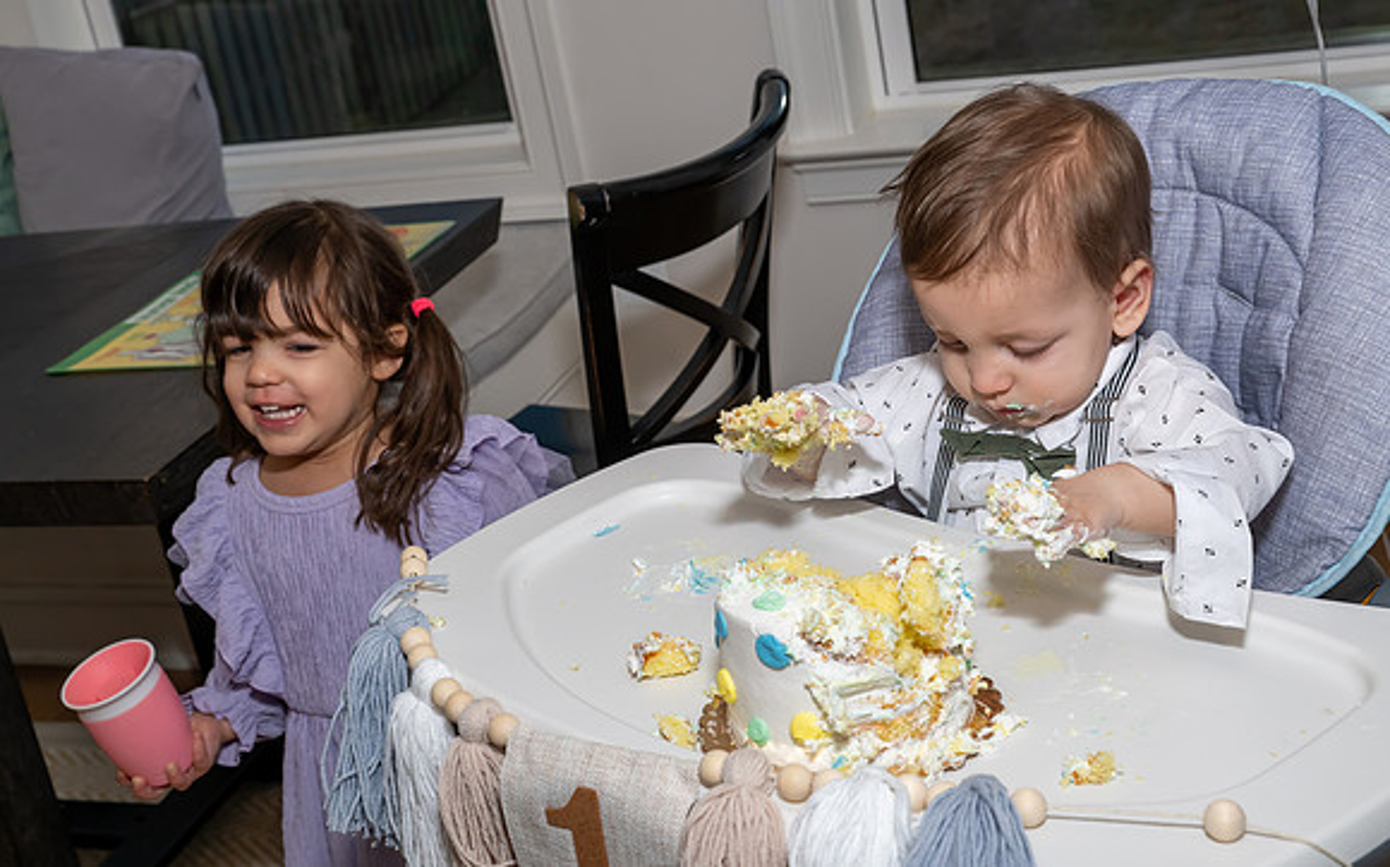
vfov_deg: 26.8
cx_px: 721
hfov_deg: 41.9
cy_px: 313
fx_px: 1813
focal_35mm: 48
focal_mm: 39
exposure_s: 1/250
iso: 640
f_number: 8
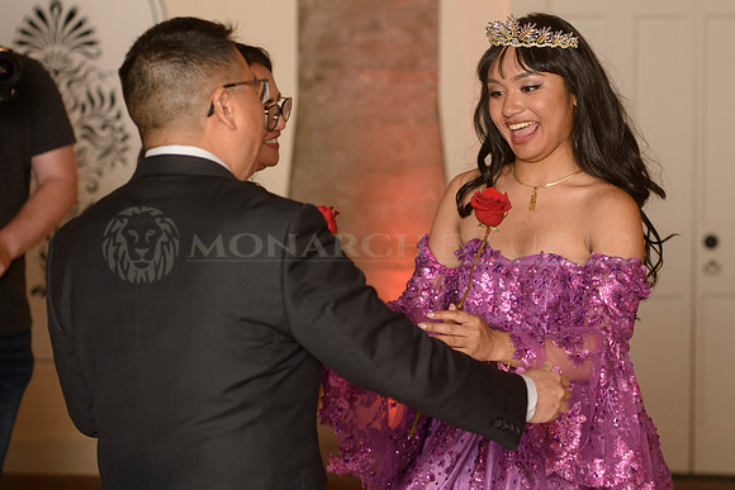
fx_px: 2684
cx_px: 439
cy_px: 197
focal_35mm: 131
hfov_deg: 15.6
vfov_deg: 10.4
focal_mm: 110
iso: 1000
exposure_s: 1/80
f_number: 4.5
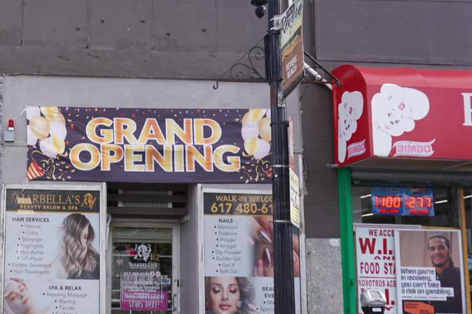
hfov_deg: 39.6
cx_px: 47
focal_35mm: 46
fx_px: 603
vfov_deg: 29.1
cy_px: 191
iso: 100
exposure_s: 1/200
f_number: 4
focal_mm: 16
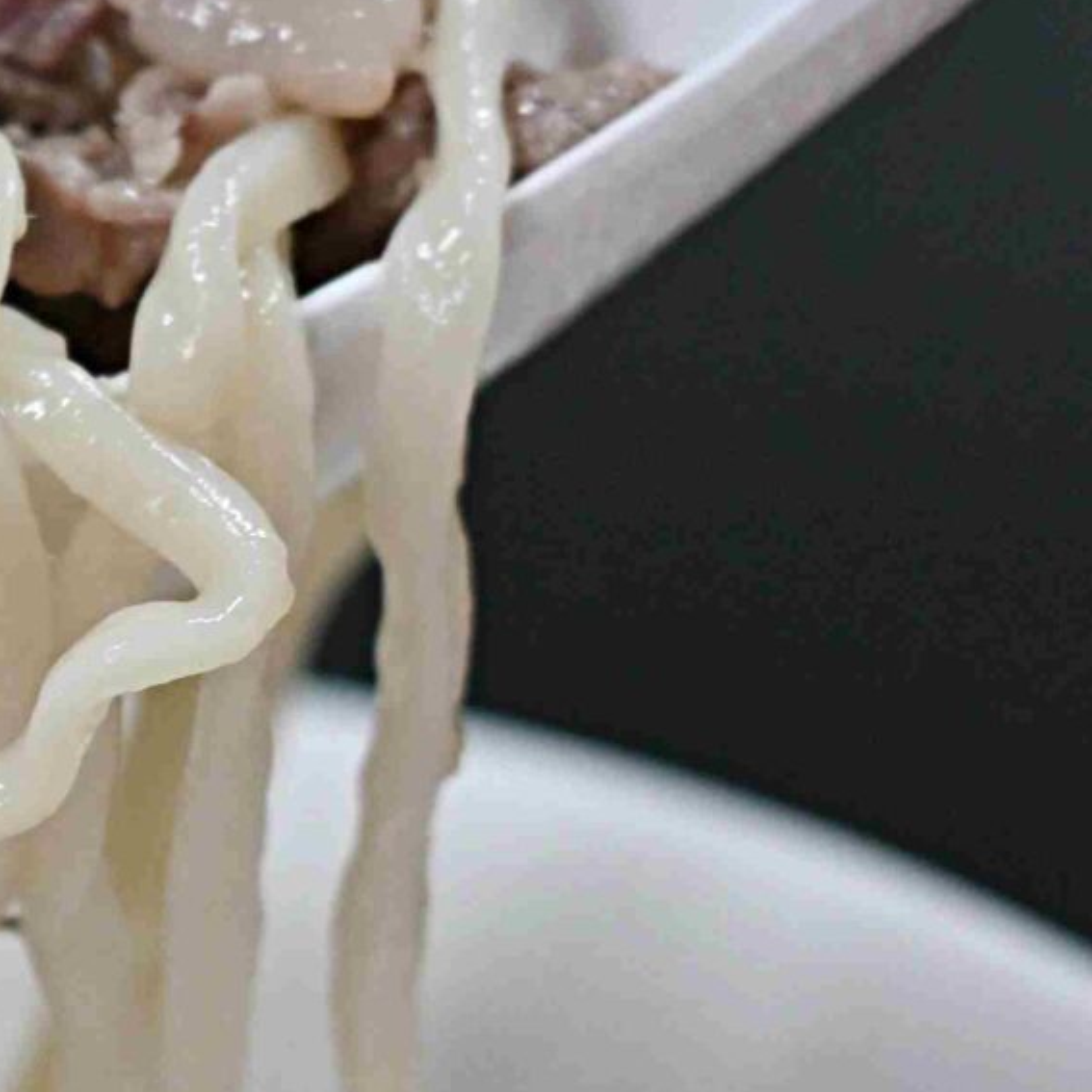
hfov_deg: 6.0
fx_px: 10279
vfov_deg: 6.1
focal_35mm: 288
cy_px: 893
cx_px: -689
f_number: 2.8
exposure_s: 1/200
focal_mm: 50
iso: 900
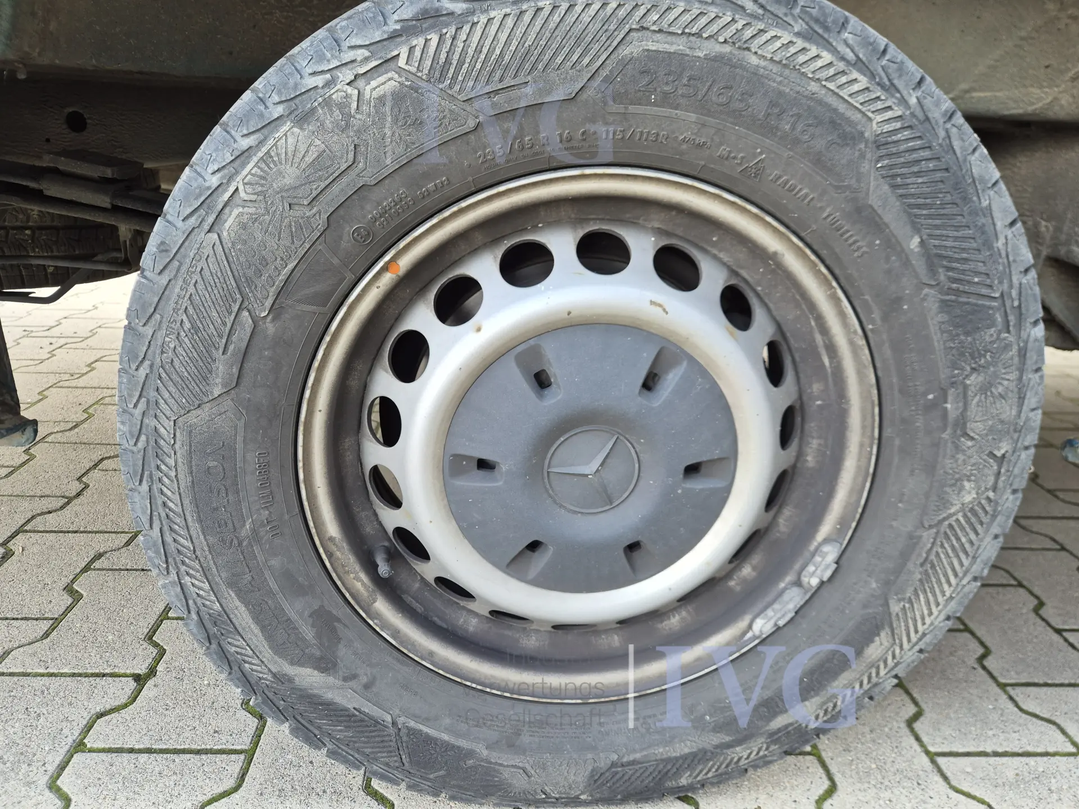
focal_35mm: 23
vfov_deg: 58.9
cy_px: 404
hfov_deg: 73.9
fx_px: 717
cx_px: 540
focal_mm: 5.4
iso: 80
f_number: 1.8
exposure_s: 1/180
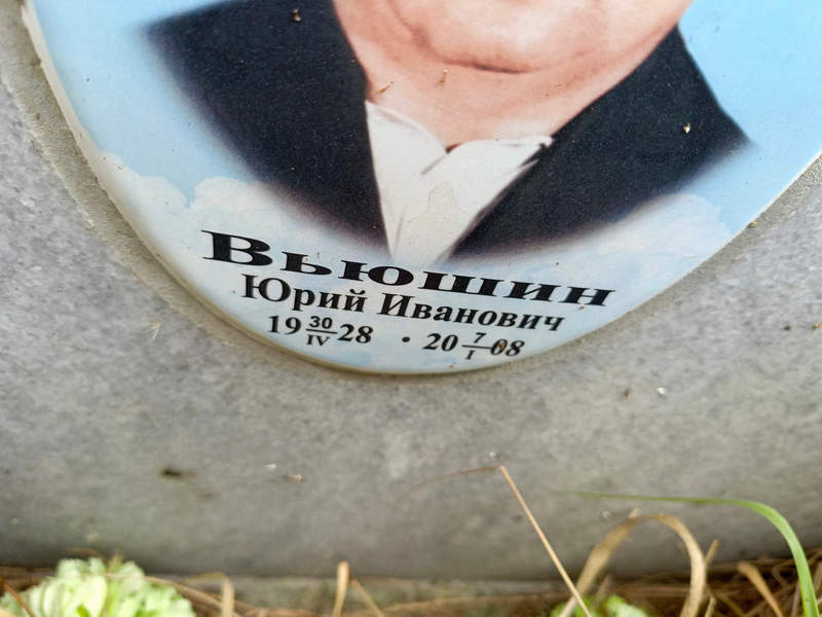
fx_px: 594
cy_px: 308
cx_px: 411
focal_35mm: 25
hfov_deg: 69.4
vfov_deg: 54.9
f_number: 1.69
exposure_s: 1/100
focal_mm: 4.76
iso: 209
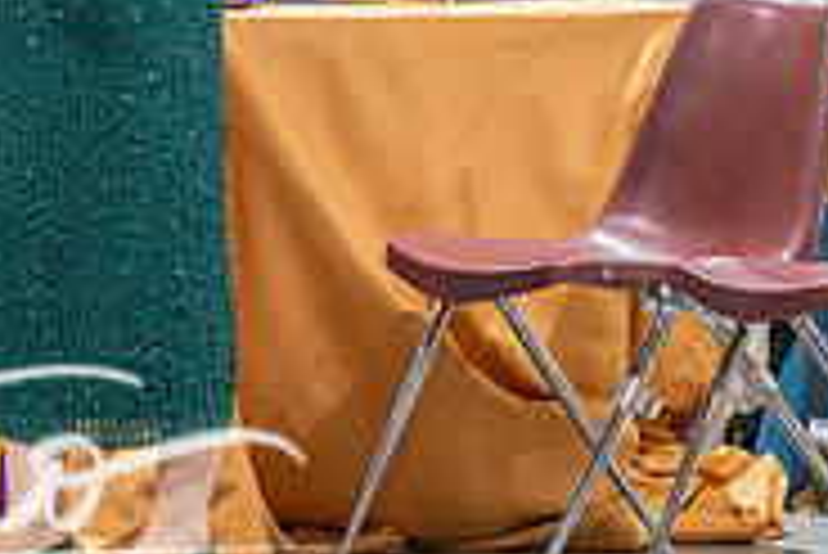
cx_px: -144
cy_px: 29
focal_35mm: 629
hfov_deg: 3.3
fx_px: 14478
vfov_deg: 2.2
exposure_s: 1/250
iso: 6400
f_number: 2.8
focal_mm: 200
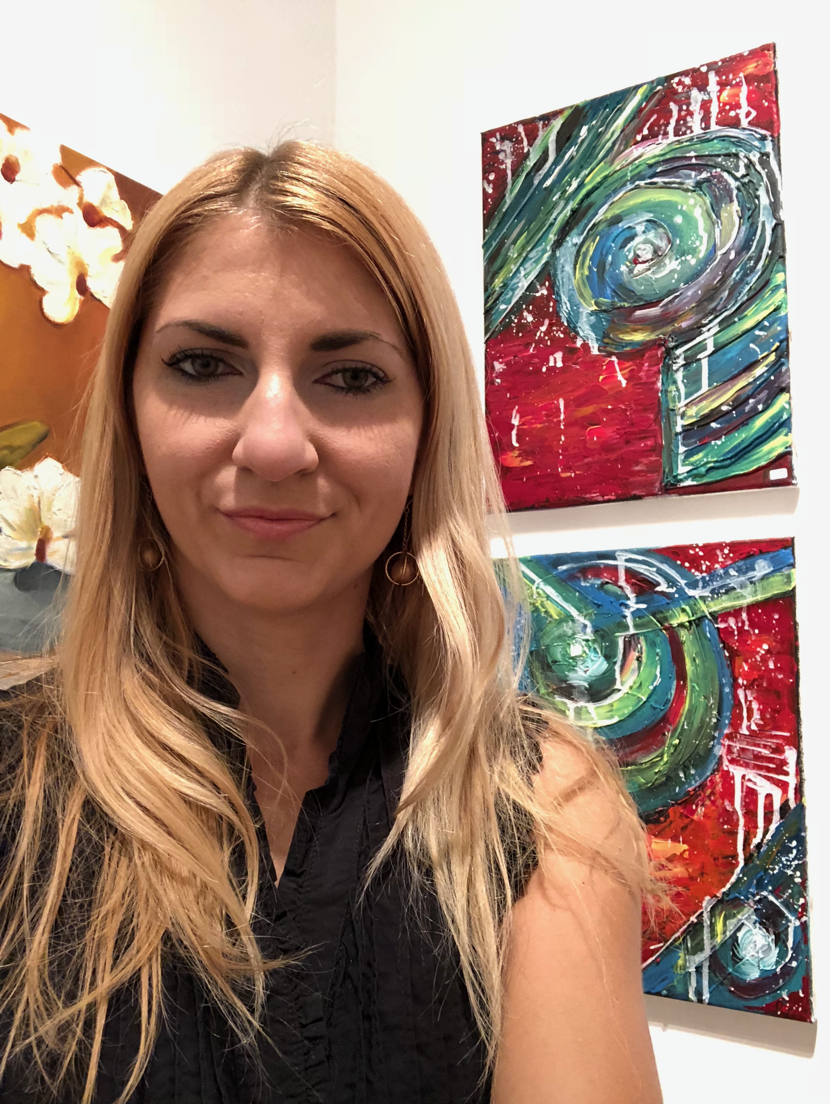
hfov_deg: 44.2
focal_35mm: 32
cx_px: 415
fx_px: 1022
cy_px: 552
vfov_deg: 56.8
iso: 250
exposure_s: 1/50
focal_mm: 2.87
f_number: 2.2
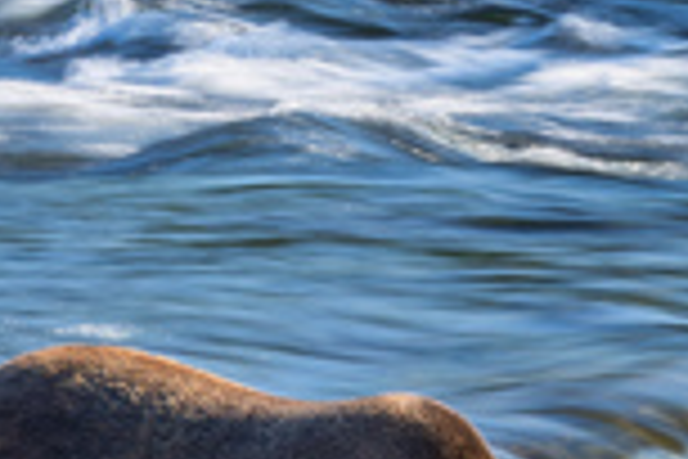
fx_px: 13988
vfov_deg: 1.9
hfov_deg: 2.8
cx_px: 171
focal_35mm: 732
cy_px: 830
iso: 100
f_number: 32
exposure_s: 1/10
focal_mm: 200
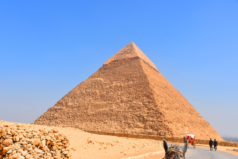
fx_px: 255
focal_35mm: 39
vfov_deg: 34.6
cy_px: 81
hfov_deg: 50.1
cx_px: 119
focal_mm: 25
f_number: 8
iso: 110
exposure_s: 1/500
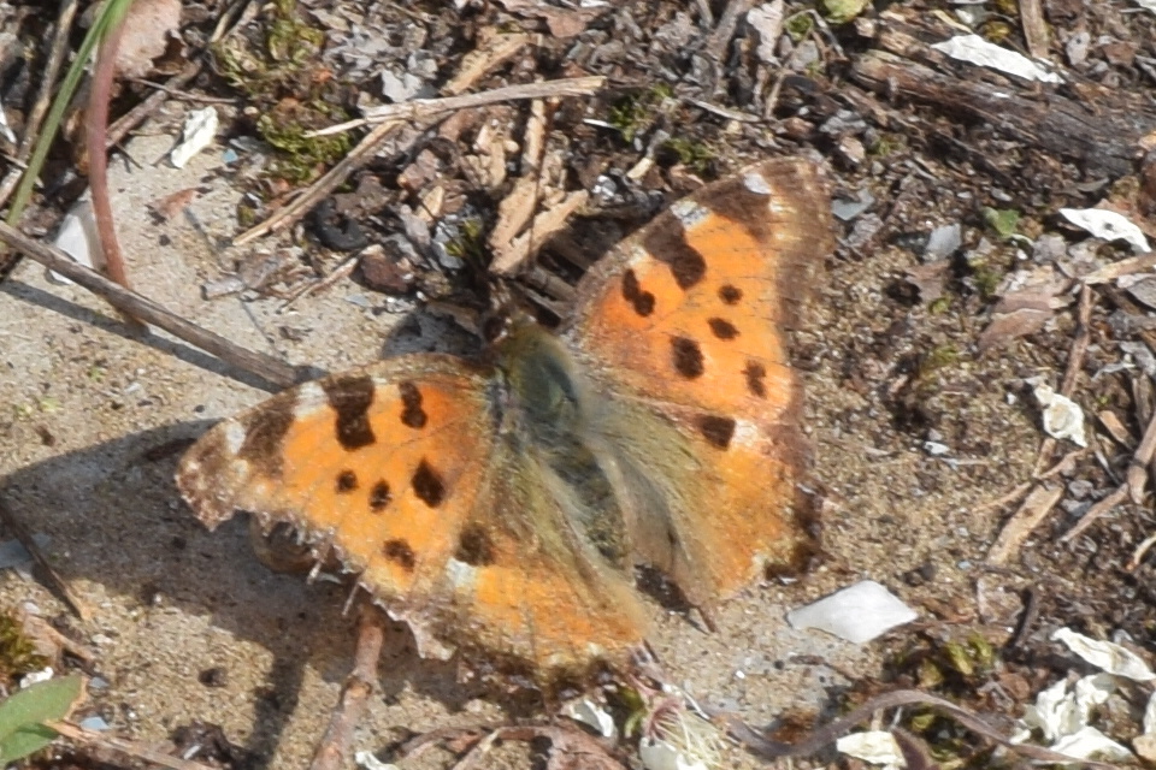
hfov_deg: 9.8
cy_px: 385
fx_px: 6743
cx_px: 578
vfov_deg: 6.5
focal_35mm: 210
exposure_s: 1/160
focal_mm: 140
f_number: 13
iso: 100
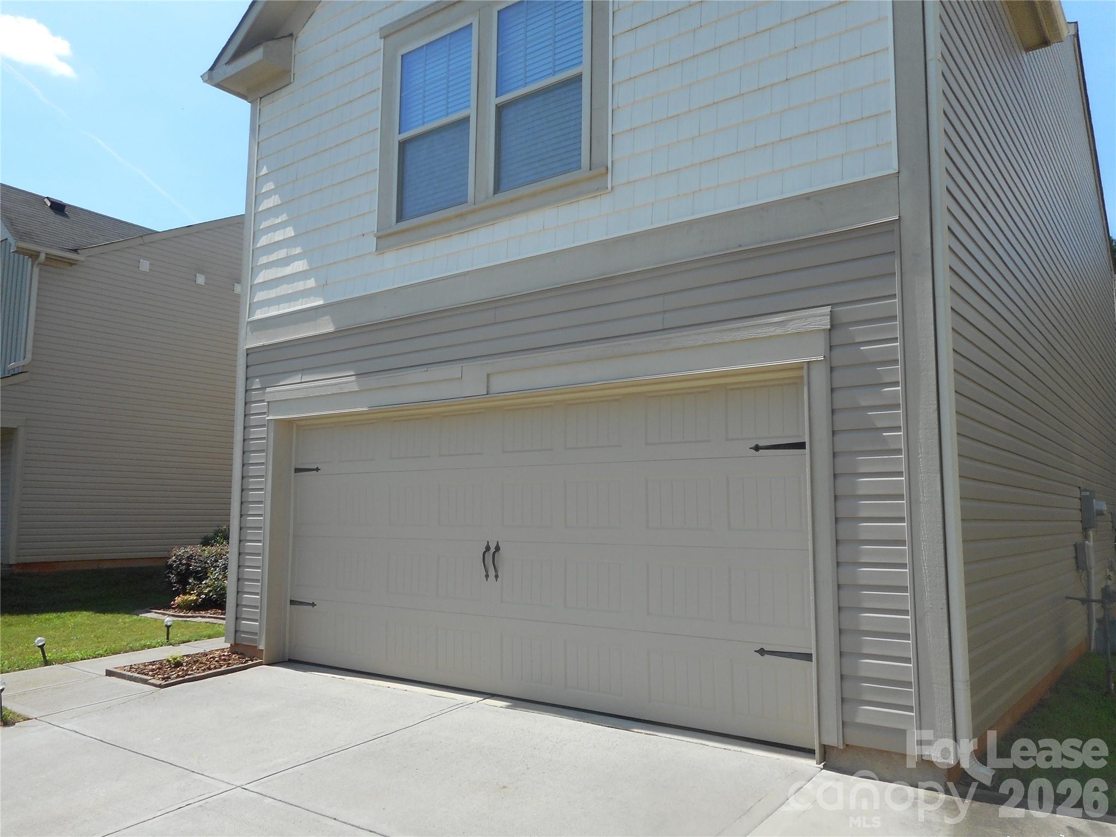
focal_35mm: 25
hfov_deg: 69.4
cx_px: 558
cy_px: 418
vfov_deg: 54.9
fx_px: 806
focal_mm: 4.5
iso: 80
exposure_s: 1/500
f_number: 3.7
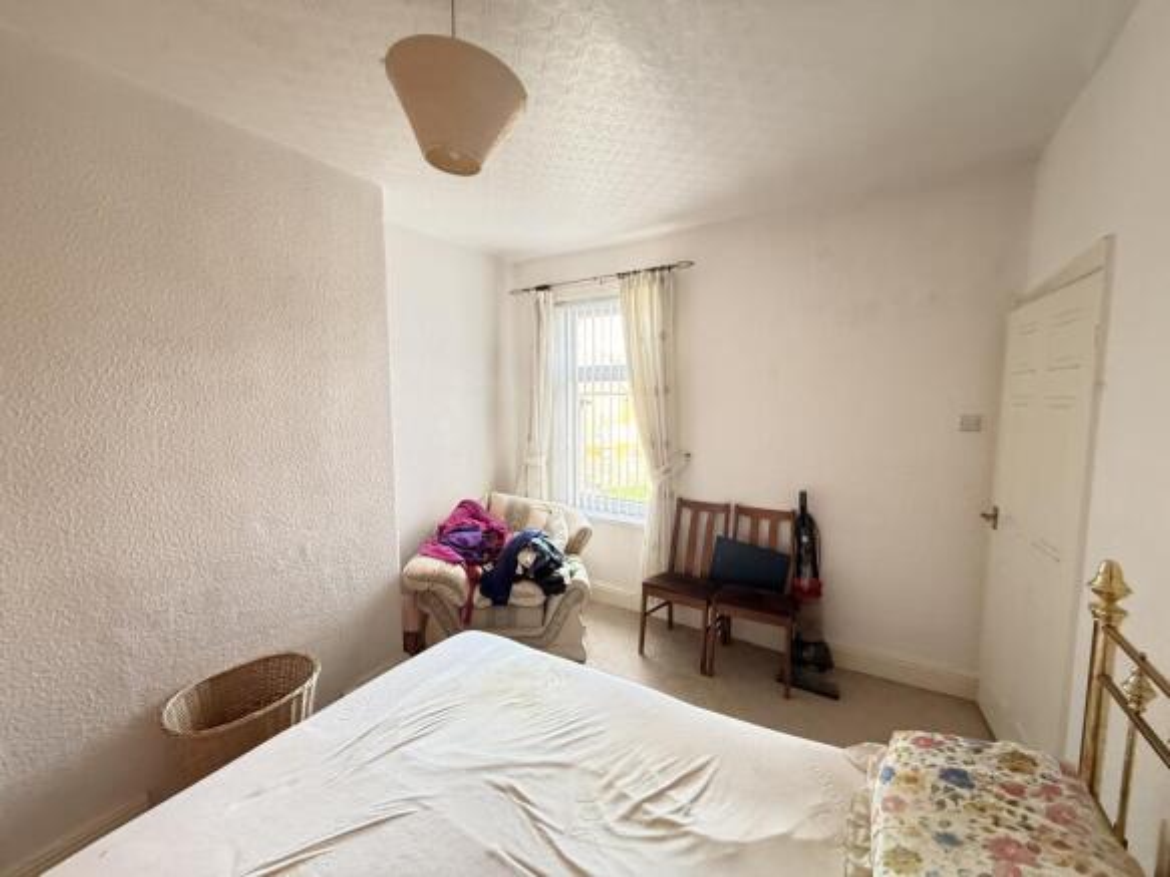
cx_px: 585
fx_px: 473
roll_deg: -0.4
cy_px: 438
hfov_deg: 102.1
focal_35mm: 14
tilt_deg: -4.5
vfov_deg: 85.7
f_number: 2.2
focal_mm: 2.22
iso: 500
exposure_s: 1/60
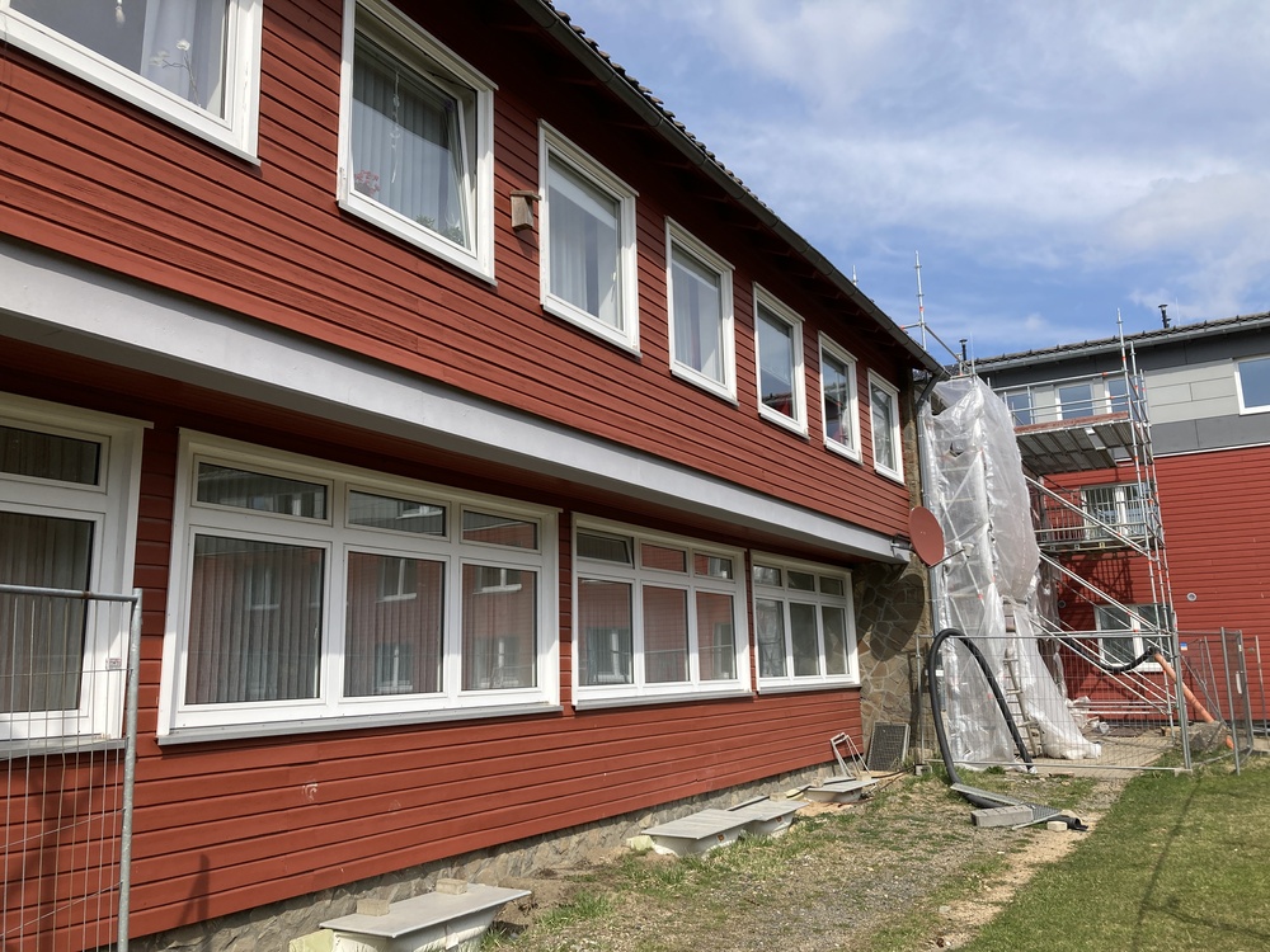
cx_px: 635
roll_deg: +1.0
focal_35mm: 28
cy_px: 476
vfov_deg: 49.7
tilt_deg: +10.9
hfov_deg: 63.4
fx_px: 1027
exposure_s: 1/1845
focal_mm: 3.99
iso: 20
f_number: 1.8
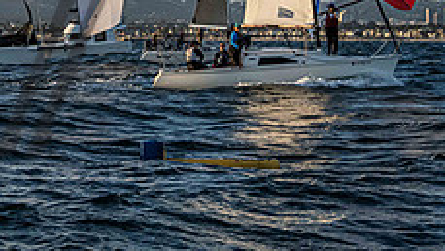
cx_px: 23
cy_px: -167
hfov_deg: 15.2
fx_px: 1641
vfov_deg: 8.5
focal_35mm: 139
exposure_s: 1/1000
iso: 640
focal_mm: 41
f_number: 8
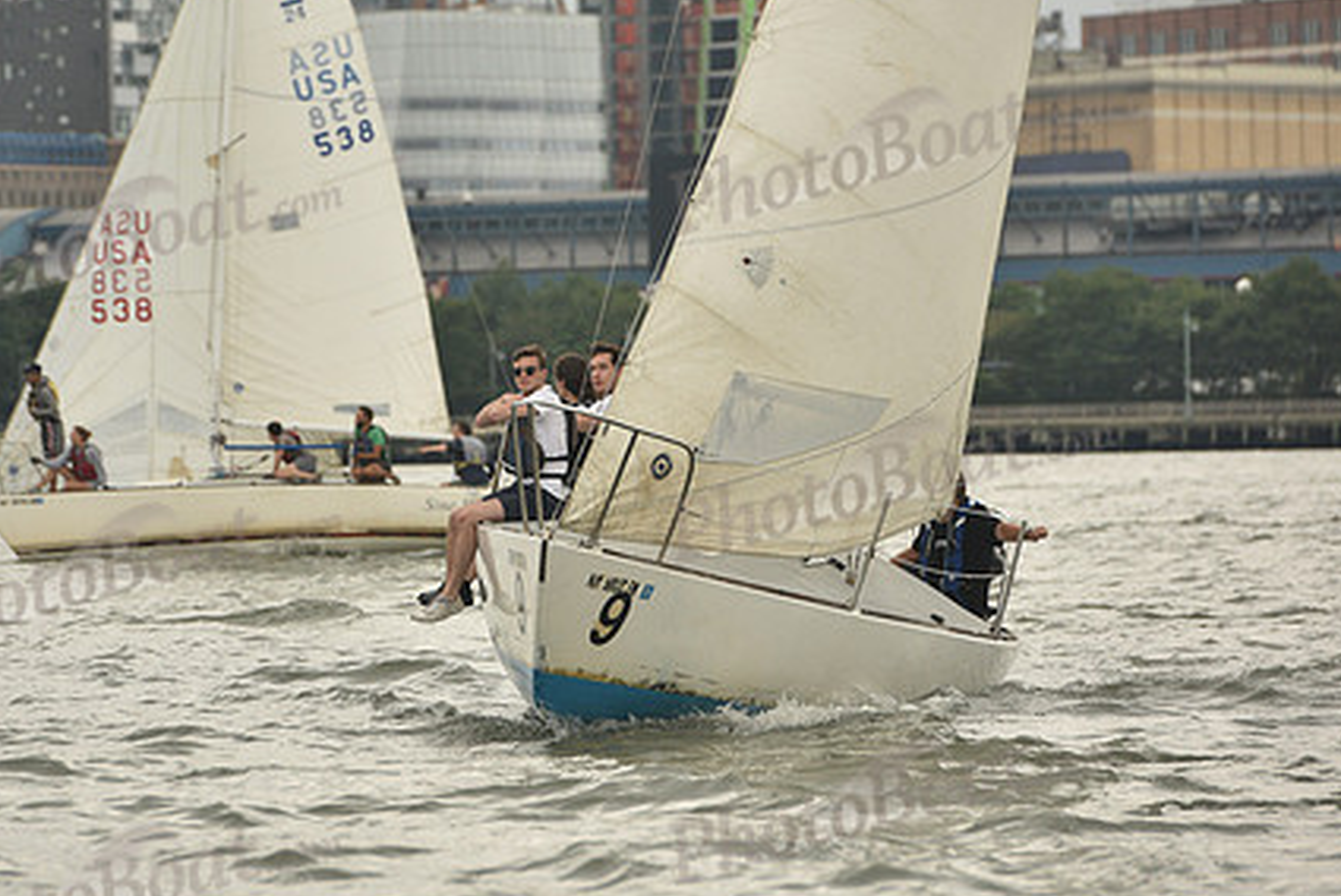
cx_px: 508
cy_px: 361
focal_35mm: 273
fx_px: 10176
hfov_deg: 7.5
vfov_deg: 5.0
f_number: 5.6
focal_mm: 200
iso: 320
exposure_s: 1/1600
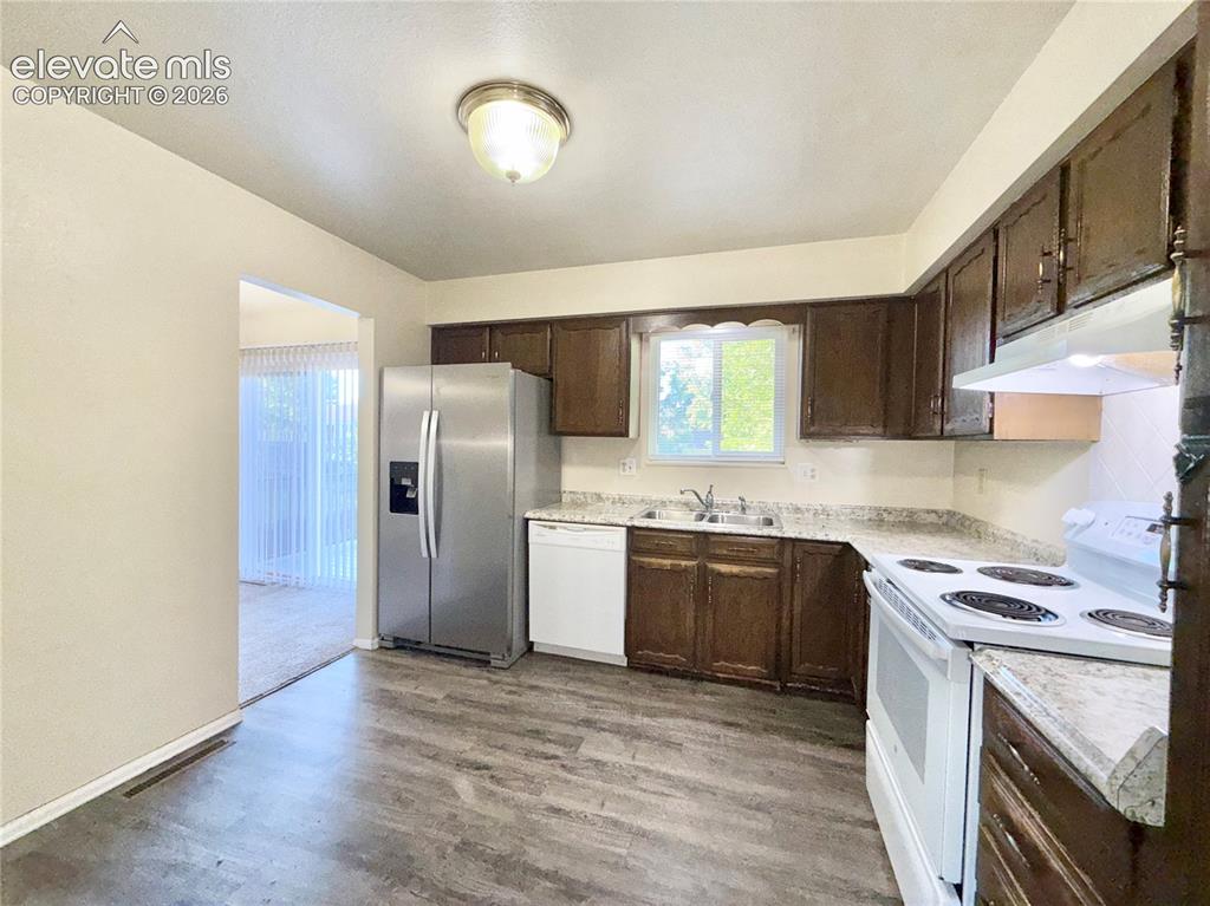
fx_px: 489
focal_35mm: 14
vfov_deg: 85.6
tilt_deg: -1.3
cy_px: 453
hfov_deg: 102.1
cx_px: 605
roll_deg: -0.9
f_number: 2.2
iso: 80
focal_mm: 2.22
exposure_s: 1/89
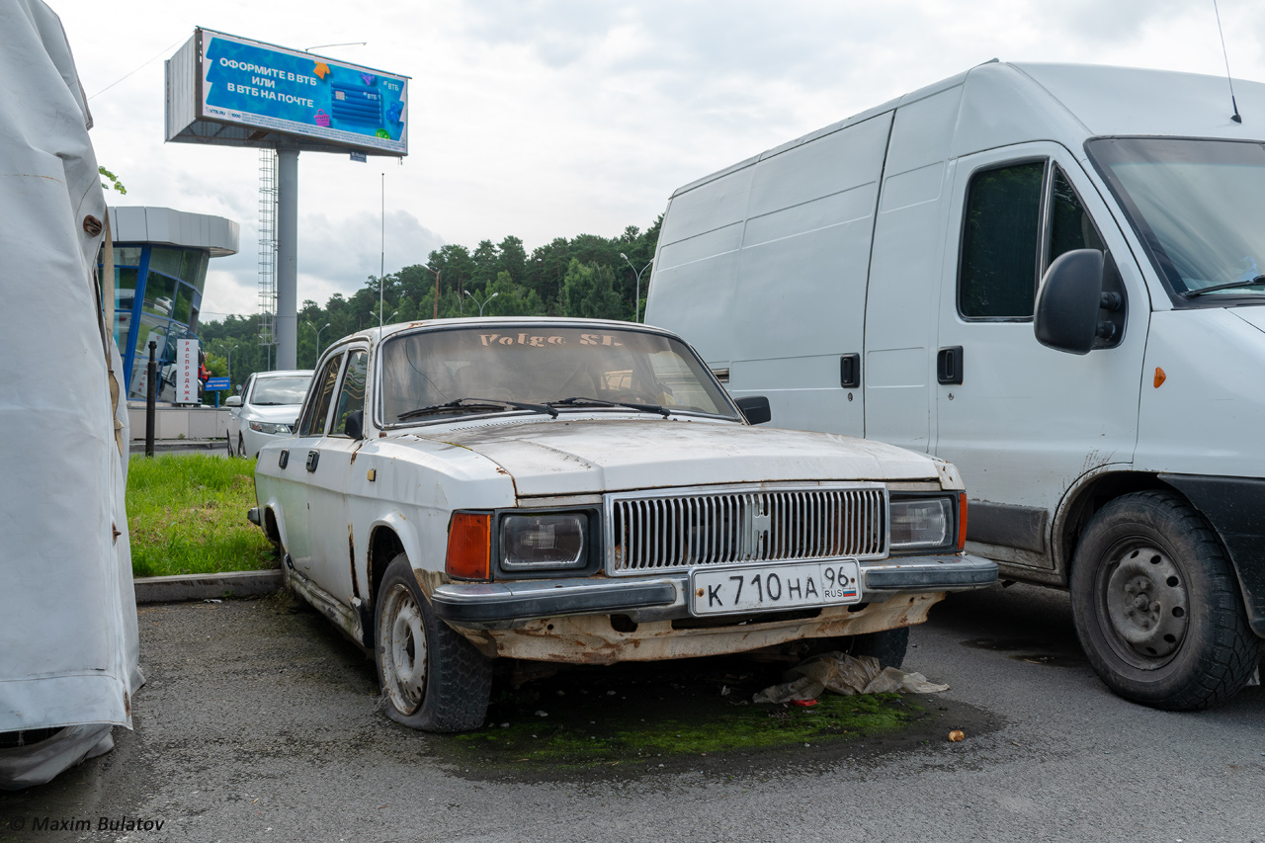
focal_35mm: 36
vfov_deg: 36.9
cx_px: 632
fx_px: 1265
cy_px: 422
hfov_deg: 53.1
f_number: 8
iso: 110
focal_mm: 24
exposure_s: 1/250
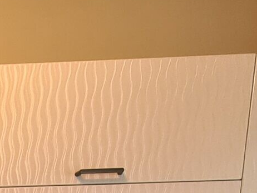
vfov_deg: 13.2
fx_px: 535
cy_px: 499
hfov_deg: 20.4
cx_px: -189
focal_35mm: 72
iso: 250
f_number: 2.2
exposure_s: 1/50
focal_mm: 2.2
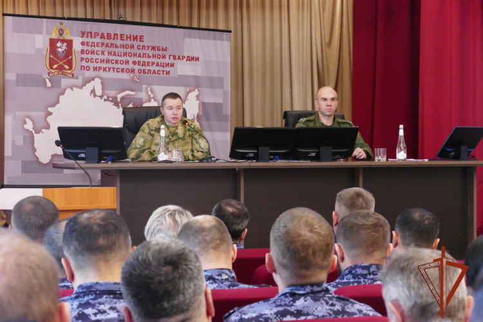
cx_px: 242
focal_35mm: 115
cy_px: 161
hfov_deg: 17.8
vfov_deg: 11.9
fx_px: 1543
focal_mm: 41.85
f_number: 5.6
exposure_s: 1/20
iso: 2500
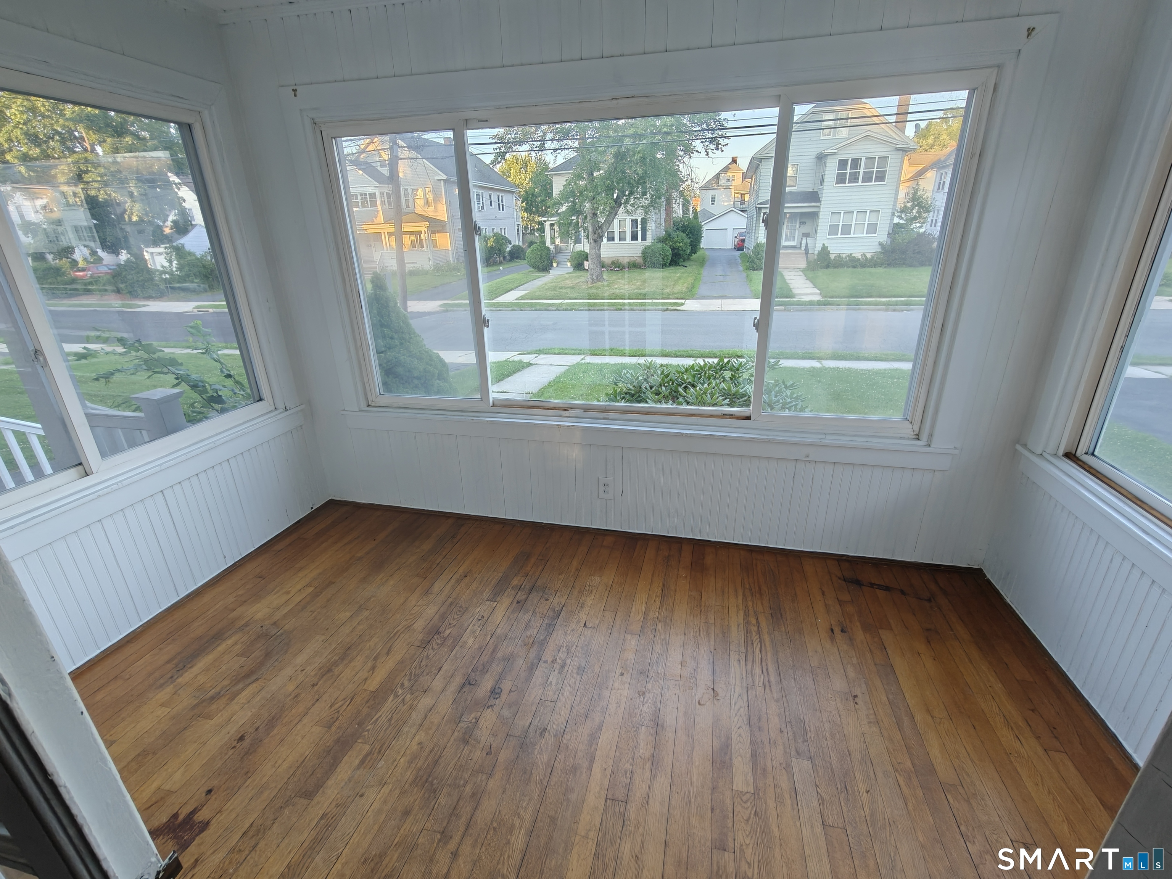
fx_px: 508
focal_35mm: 15
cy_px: 440
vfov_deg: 81.7
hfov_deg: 98.2
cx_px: 586
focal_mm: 2.3
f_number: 2
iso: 800
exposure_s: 1/63
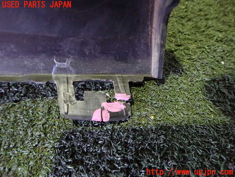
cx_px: 118
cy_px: 88
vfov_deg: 54.9
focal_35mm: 25
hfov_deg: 69.4
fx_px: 170
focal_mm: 4.5
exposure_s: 1/20
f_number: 2
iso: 800
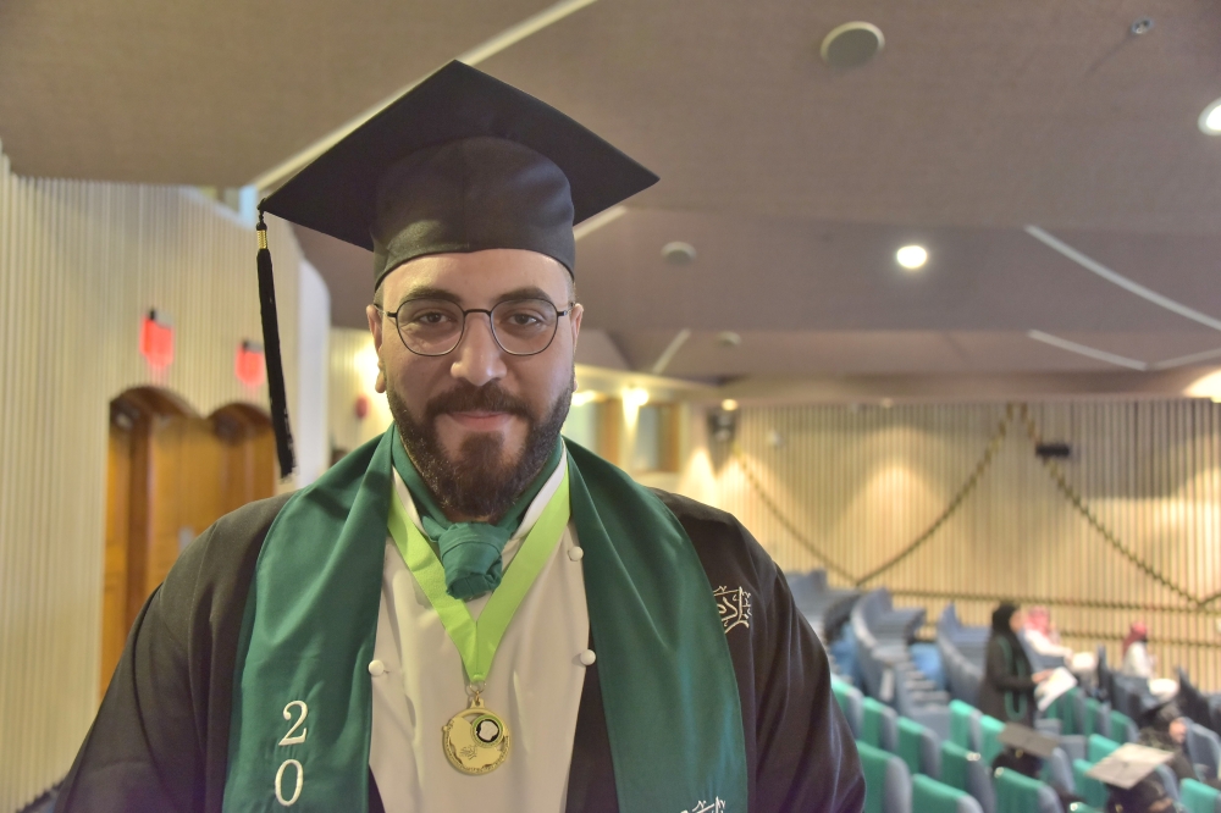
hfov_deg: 50.7
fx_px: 1288
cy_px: 406
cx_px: 610
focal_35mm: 38
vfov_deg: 35.0
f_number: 4
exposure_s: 1/40
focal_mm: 38
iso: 1400
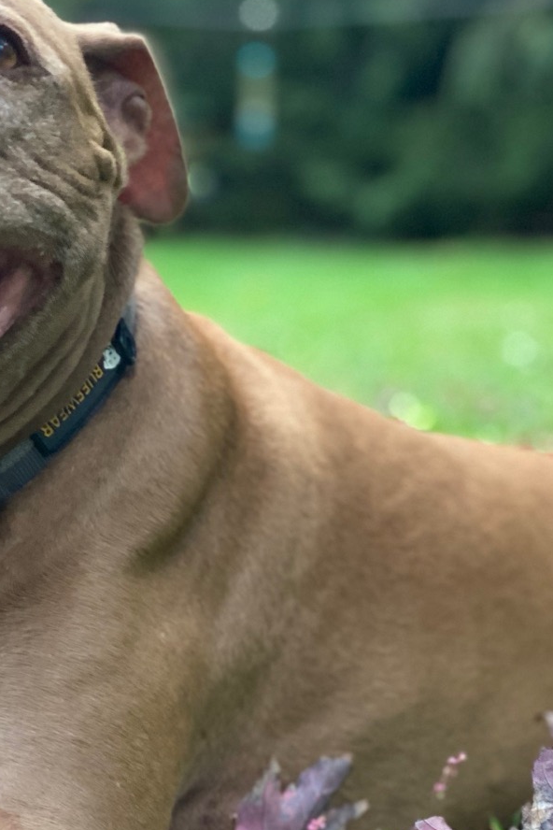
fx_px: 2696
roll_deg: -0.7
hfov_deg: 11.7
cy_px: 558
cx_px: 125
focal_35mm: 117
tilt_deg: -8.8
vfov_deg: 17.4
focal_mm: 6
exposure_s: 1/40
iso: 250
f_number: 2
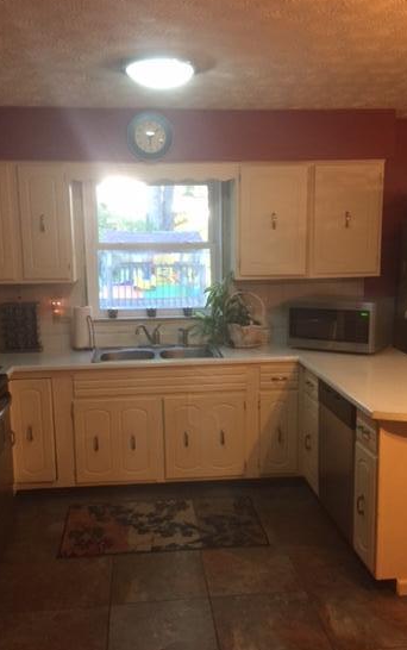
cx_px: 204
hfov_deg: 35.4
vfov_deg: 53.9
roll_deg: +0.7
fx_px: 638
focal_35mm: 36
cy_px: 354
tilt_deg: -9.9
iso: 250
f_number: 2.2
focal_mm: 4.15
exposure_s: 1/30
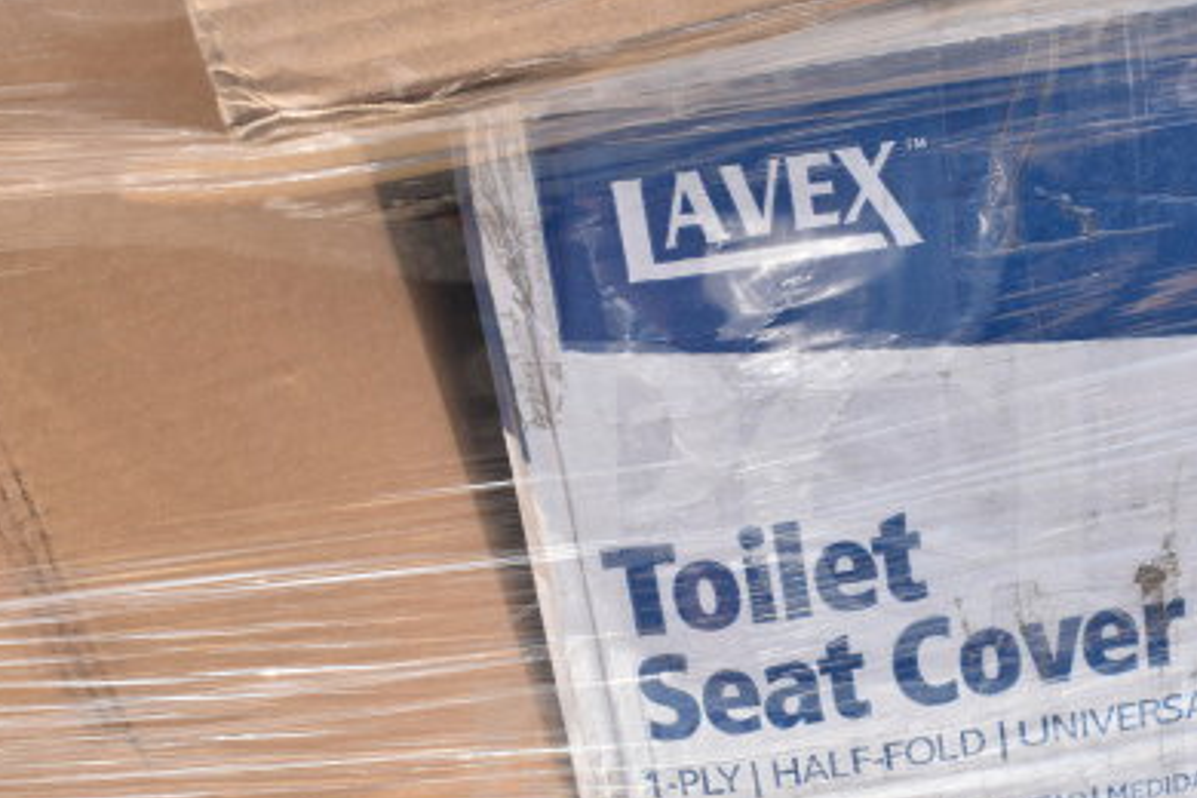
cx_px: 816
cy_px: 585
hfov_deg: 27.6
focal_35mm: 73
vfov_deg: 18.6
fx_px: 2420
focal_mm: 31
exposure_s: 1/250
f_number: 8
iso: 200
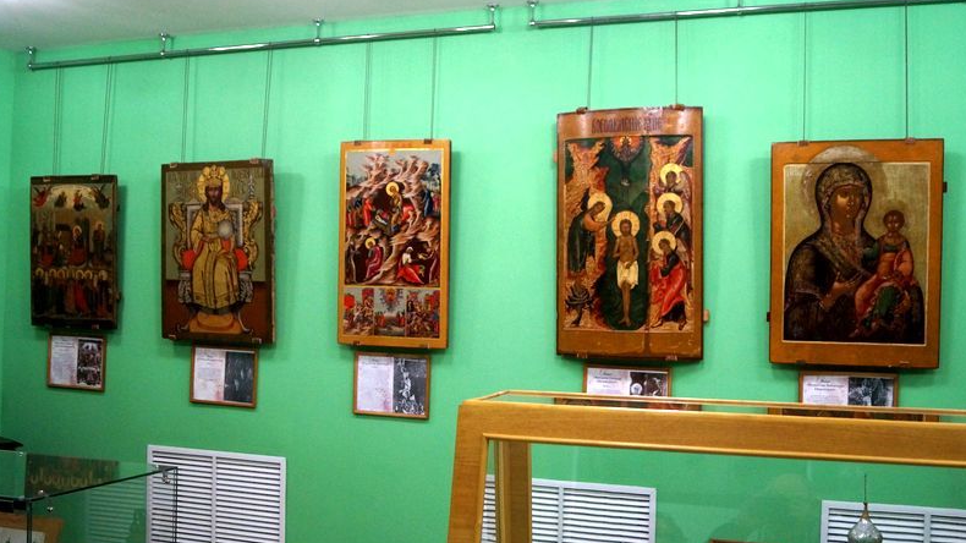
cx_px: 483
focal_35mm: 35
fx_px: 896
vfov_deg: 33.7
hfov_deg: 56.6
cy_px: 293
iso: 1600
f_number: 4
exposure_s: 1/160
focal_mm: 22
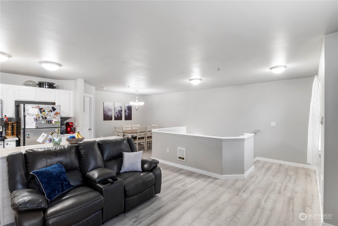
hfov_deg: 92.4
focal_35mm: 17
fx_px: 162
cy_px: 113
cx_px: 169
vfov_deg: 69.6
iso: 800
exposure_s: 1/100
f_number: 8
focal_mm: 11.5
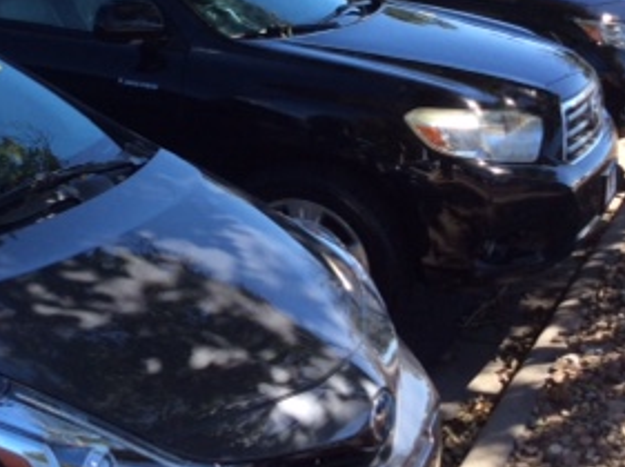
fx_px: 1316
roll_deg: +1.4
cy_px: 9
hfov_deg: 25.8
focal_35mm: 73
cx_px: 51
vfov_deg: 19.6
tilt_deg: -7.3
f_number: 2.4
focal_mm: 3.3
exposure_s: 1/550
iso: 32
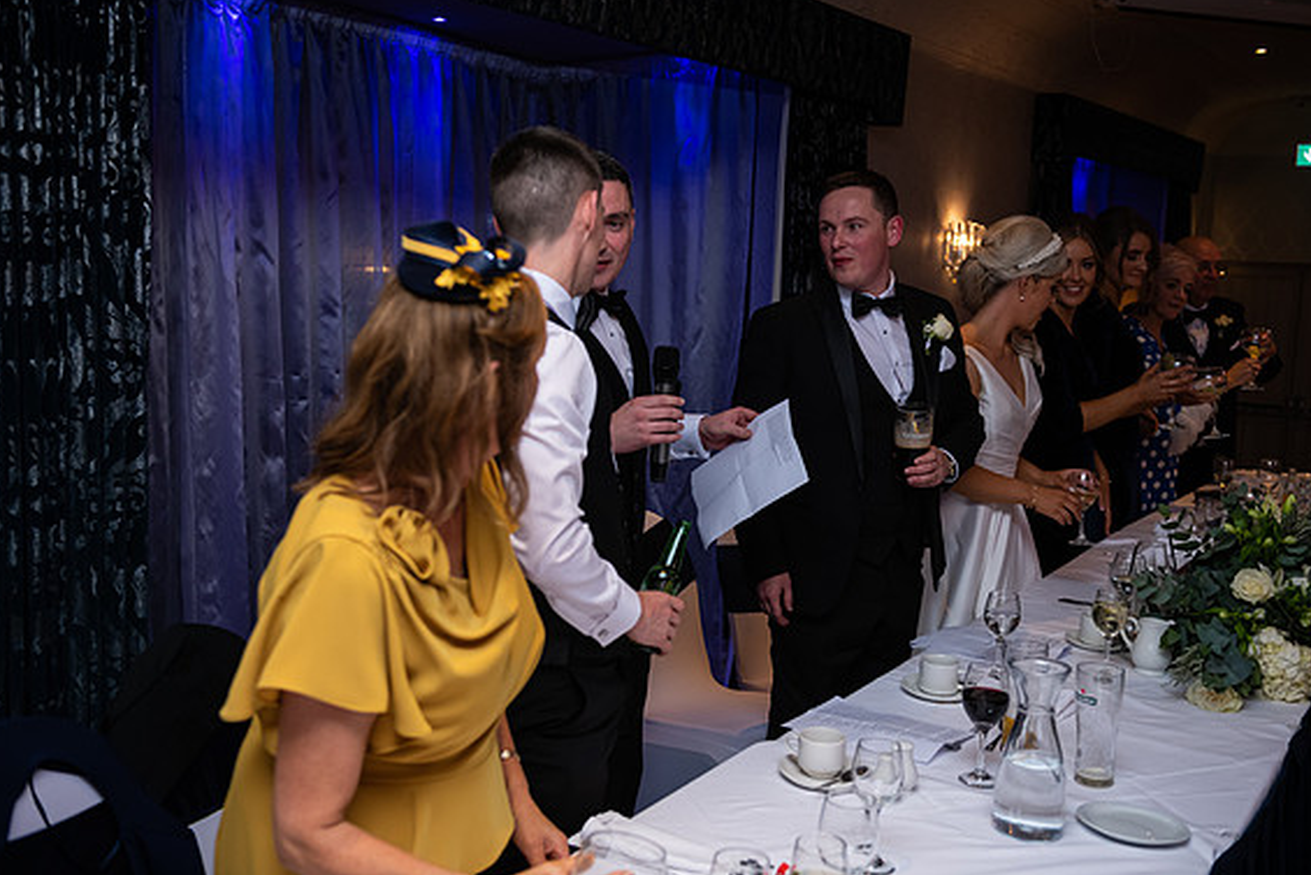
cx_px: 659
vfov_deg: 34.2
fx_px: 1421
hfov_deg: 49.5
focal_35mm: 39
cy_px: 435
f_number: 3.5
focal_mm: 38
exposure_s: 1/160
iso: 640
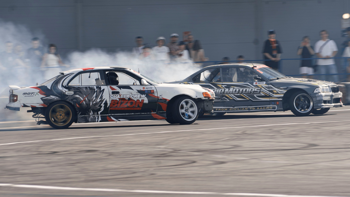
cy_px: 92
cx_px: 194
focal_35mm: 349
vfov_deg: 3.5
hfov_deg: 6.2
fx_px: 3236
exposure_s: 1/125
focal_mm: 200
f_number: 10
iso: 100
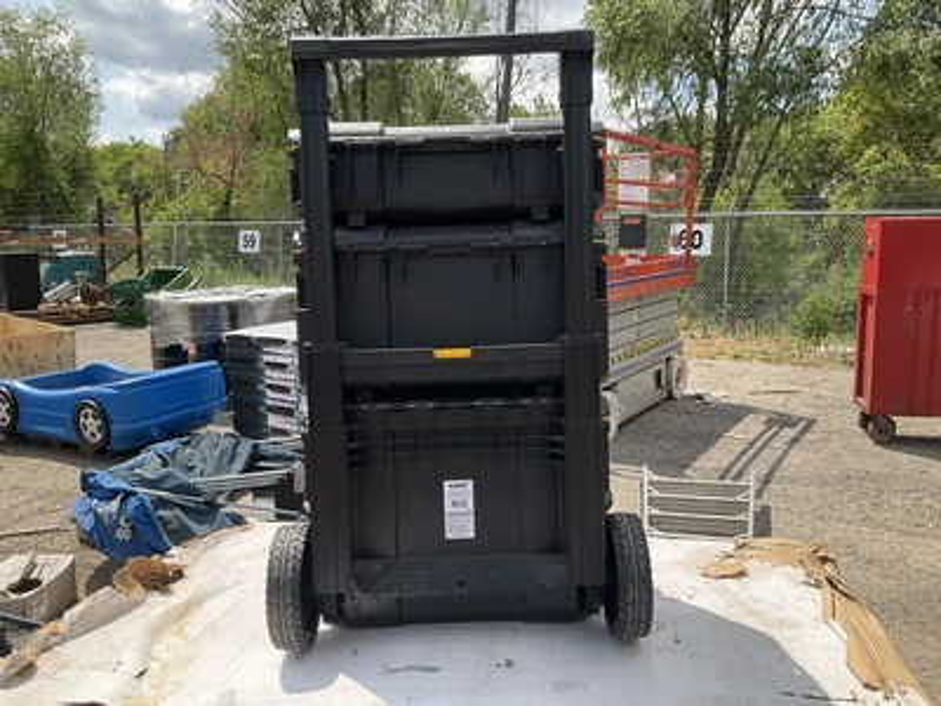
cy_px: 353
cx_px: 470
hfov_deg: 61.7
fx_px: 788
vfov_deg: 48.2
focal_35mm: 29
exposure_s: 1/1055
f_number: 1.8
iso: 25
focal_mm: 3
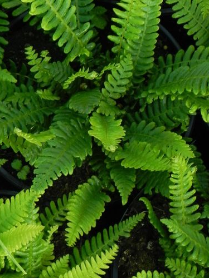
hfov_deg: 8.8
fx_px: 1352
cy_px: 107
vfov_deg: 11.8
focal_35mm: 168
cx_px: 82
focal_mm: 18.8
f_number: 4.5
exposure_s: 1/6
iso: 160
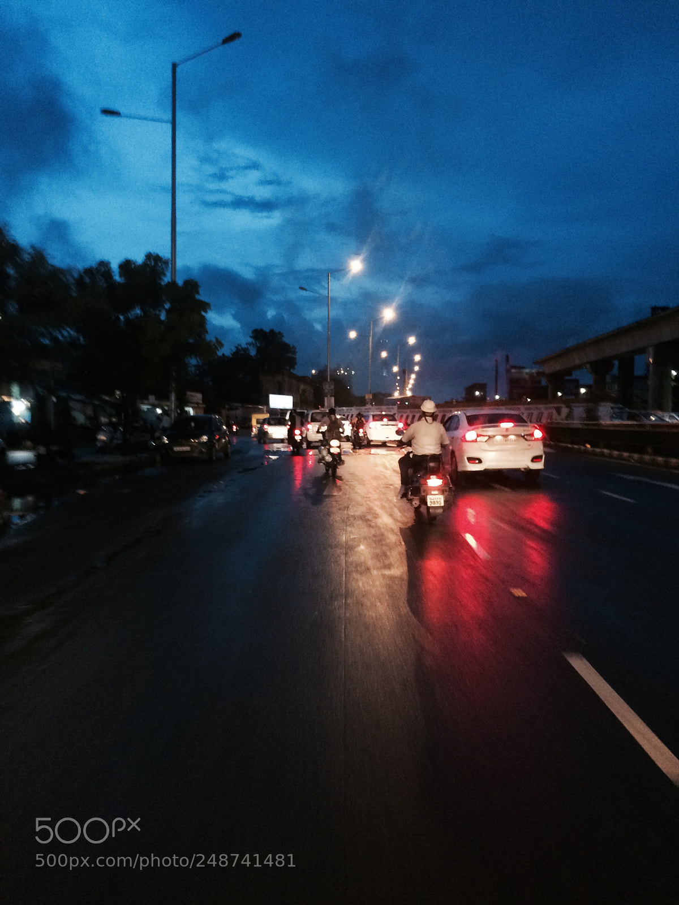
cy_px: 452
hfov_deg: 48.2
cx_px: 340
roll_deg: +0.4
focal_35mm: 29
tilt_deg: -7.1
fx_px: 758
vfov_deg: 61.7
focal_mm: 4.15
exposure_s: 1/20
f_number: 2.2
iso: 320
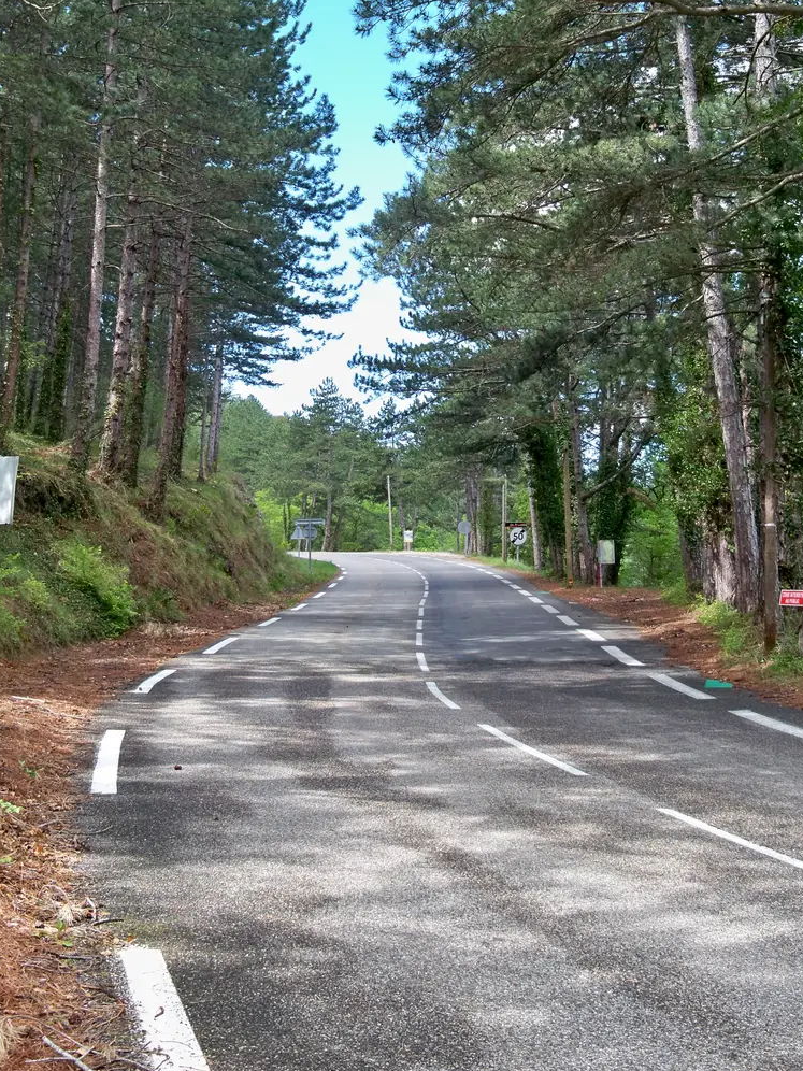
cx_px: 420
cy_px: 385
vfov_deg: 41.7
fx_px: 1392
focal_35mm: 45
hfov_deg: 32.2
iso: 80
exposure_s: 1/125
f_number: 3.5
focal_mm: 6.2
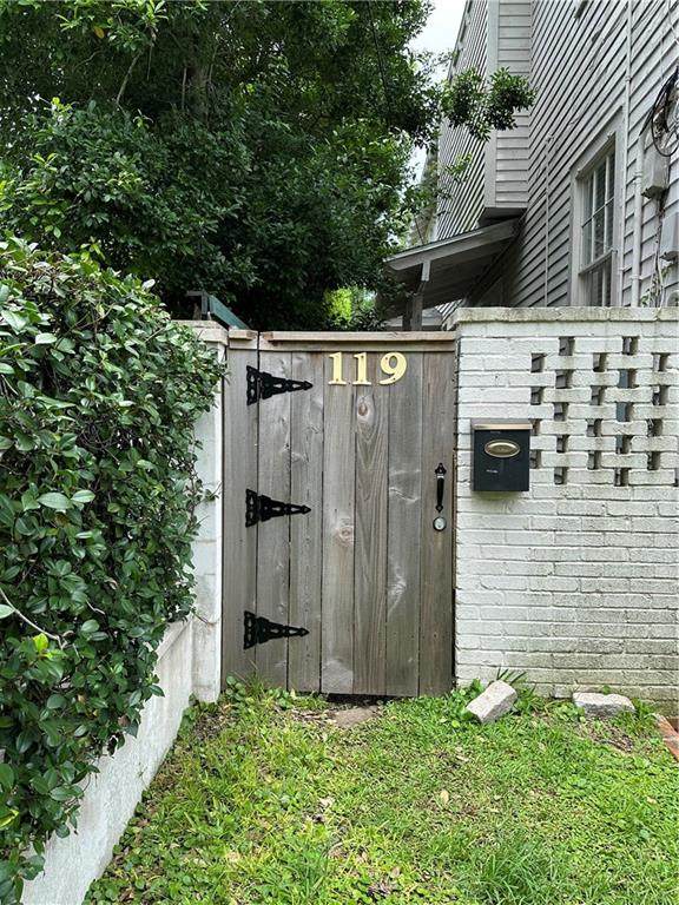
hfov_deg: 56.8
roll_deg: -1.2
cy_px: 452
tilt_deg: -3.6
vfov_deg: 71.6
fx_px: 628
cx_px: 340
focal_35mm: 24
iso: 80
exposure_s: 1/1050
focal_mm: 6.86
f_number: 1.78
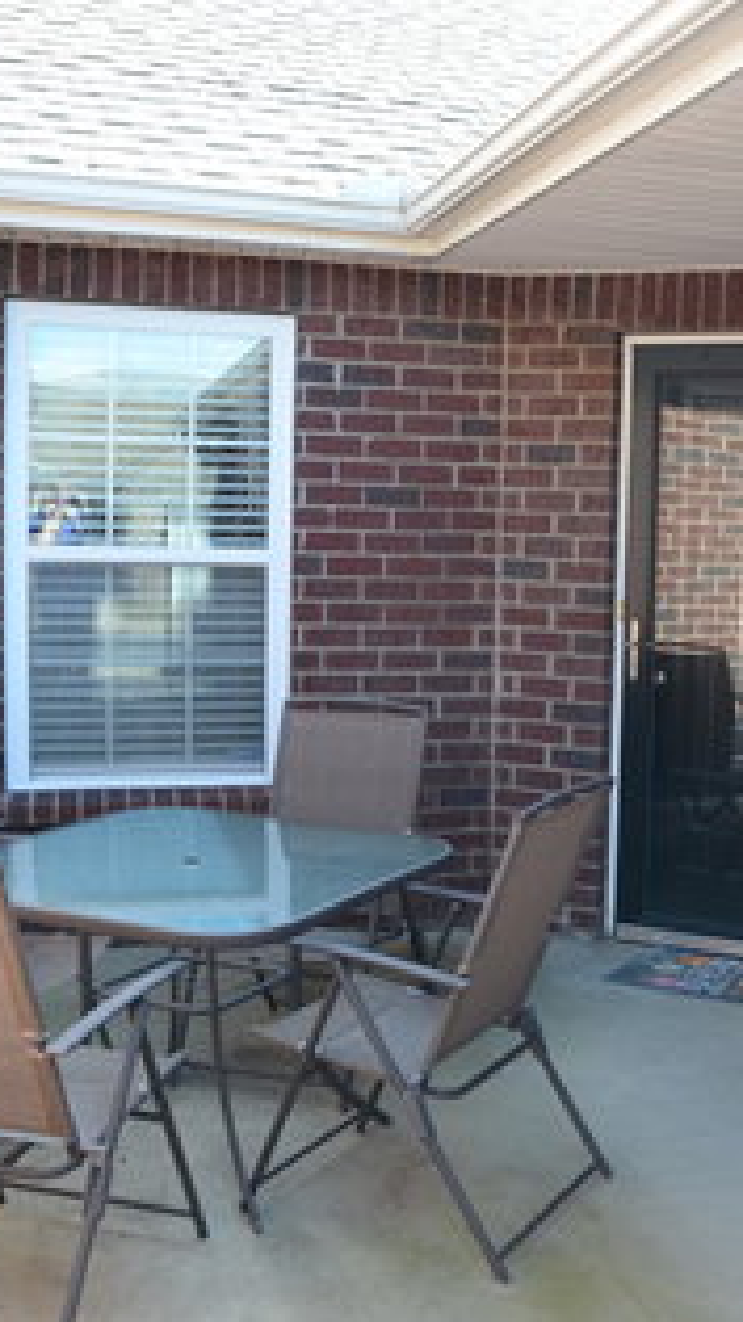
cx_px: 609
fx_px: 1507
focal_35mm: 43
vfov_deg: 47.4
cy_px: 663
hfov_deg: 27.1
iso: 320
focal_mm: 18
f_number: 5.6
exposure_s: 1/125
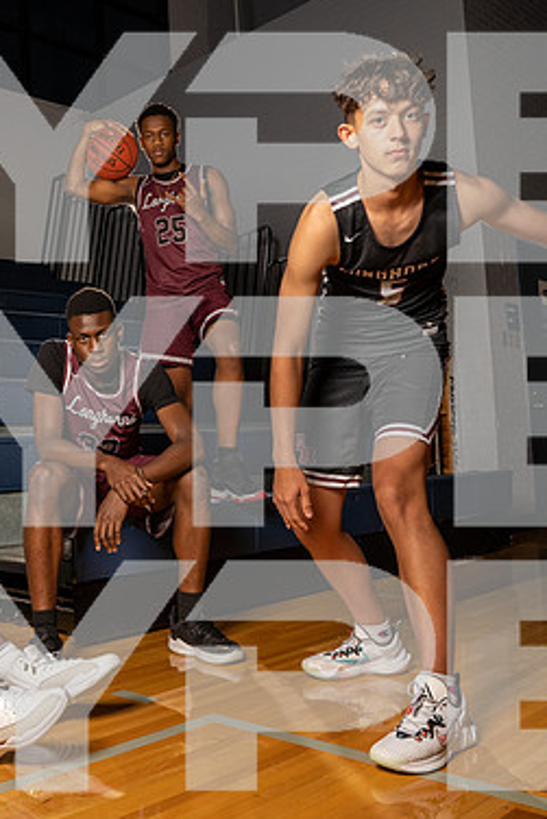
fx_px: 842
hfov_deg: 35.3
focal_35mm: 37
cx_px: 150
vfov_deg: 51.9
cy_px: 413
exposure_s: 1/200
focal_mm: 24
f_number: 8
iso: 320
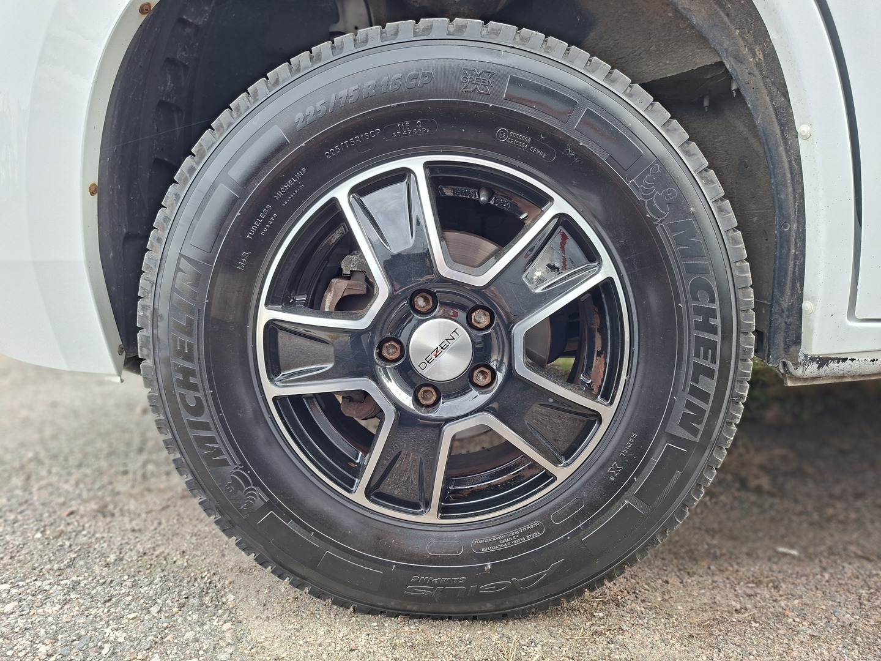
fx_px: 585
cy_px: 330
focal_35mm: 23
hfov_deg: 73.9
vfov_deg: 58.9
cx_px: 440
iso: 50
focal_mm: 5.54
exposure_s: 1/164
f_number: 1.8
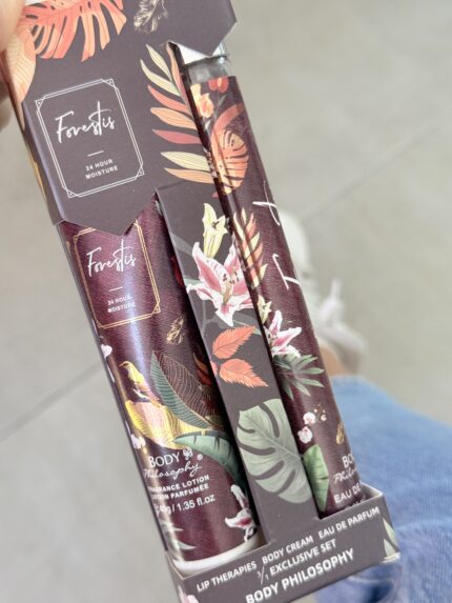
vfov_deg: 39.6
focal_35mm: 48
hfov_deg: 30.3
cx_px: 226
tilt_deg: -64.1
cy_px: 302
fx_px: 835
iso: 200
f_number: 1.78
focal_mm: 6.76
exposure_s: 1/40
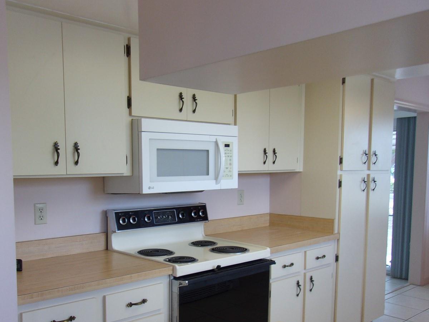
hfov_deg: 51.3
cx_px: 194
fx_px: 446
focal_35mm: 36
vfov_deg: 39.3
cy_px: 209
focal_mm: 4.9
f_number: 3
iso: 91
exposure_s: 1/34
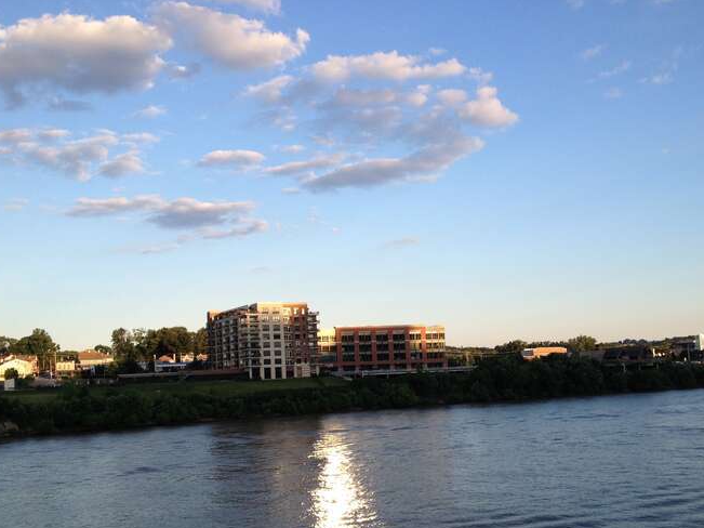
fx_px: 874
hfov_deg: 43.8
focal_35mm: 43
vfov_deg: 33.5
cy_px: 322
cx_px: 385
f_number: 2.4
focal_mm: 4.28
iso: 50
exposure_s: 1/521
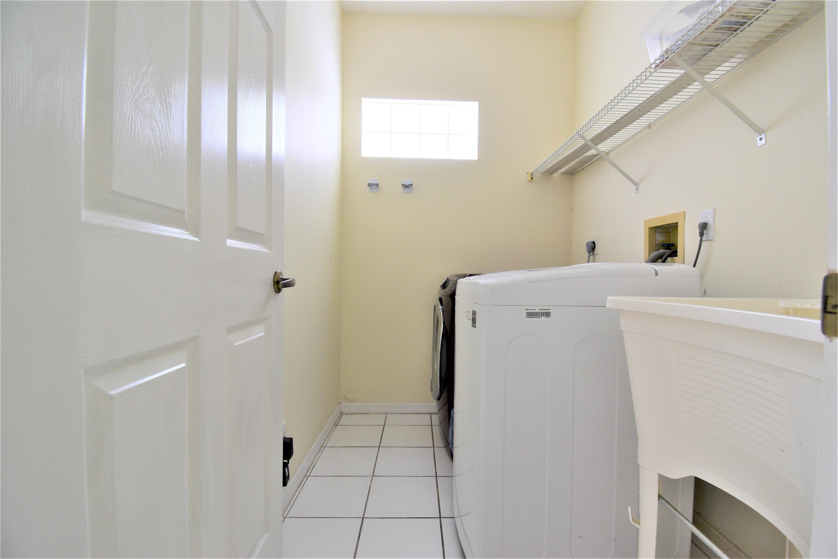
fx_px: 349
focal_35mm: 15
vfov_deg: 77.3
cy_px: 280
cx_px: 419
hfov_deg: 100.4
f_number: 6.3
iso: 400
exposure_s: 1/15
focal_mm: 10
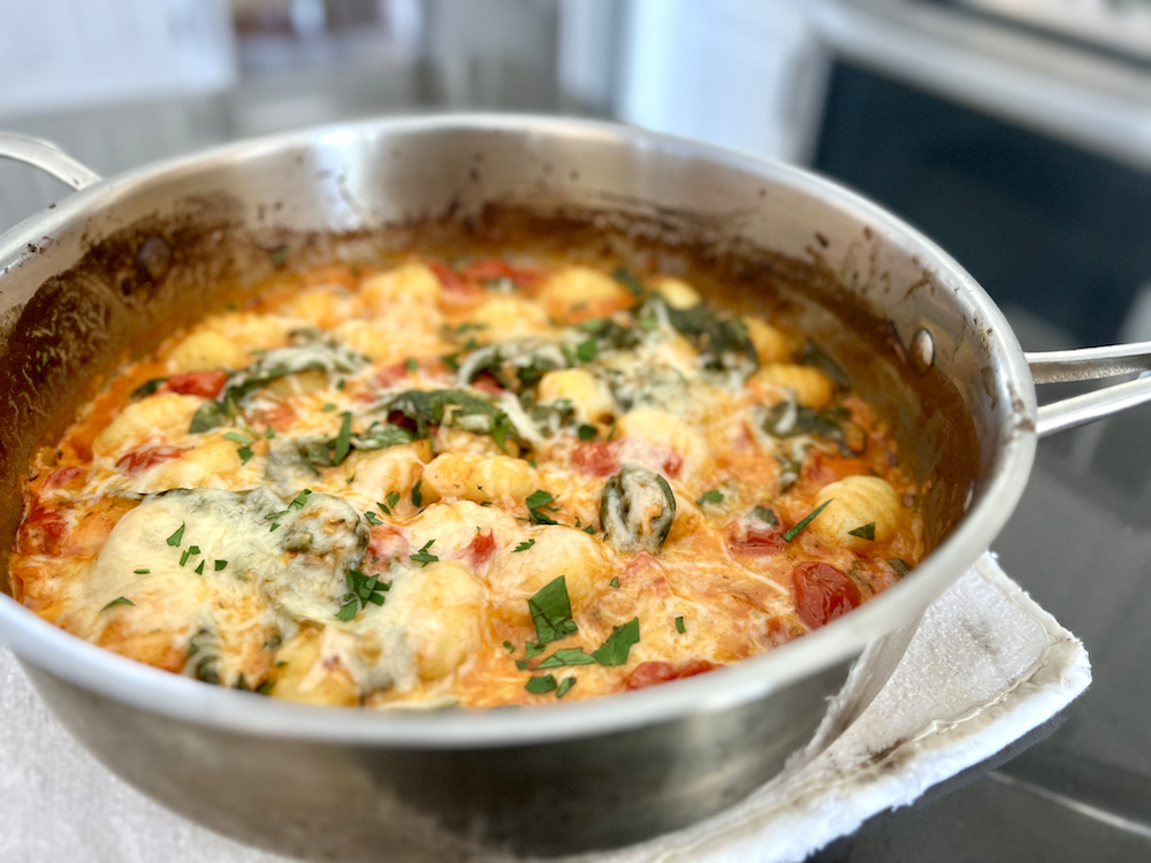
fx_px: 865
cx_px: 576
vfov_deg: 53.1
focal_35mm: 26
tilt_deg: -38.2
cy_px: 432
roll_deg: -2.5
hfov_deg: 67.3
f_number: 1.5
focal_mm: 5.7
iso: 250
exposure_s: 1/60
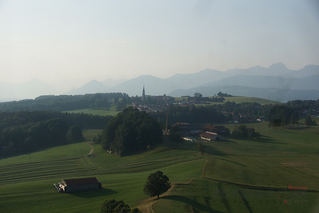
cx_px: 160
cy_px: 106
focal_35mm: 52
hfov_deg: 37.8
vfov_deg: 25.8
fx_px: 465
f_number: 7.1
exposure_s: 1/2000
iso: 400
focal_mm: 35
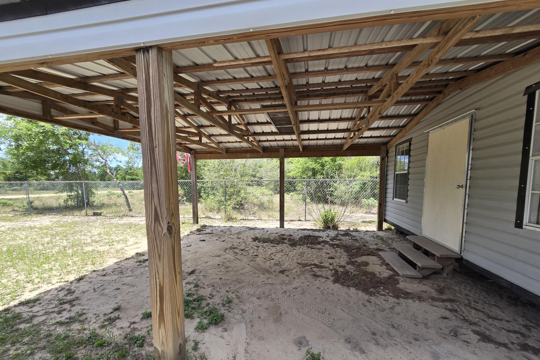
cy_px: 205
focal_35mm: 14
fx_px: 210
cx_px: 273
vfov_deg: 80.8
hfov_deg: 104.2
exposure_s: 1/794
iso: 50
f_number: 2.2
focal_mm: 2.2
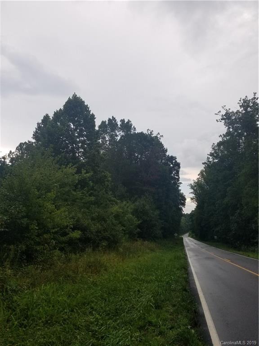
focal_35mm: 26
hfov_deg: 53.1
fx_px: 259
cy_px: 173
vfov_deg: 67.3
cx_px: 130
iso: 50
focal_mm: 4.2
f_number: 1.7
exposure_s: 1/540
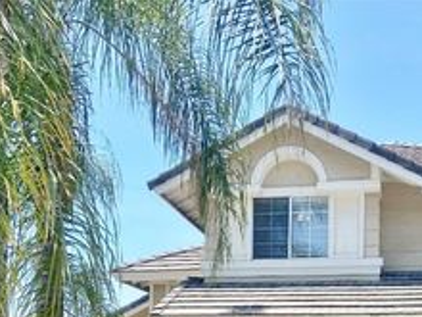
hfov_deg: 32.4
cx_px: 282
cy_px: 358
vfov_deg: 23.2
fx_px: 719
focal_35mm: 59
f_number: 1.8
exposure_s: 1/2463
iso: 32
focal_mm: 4.25
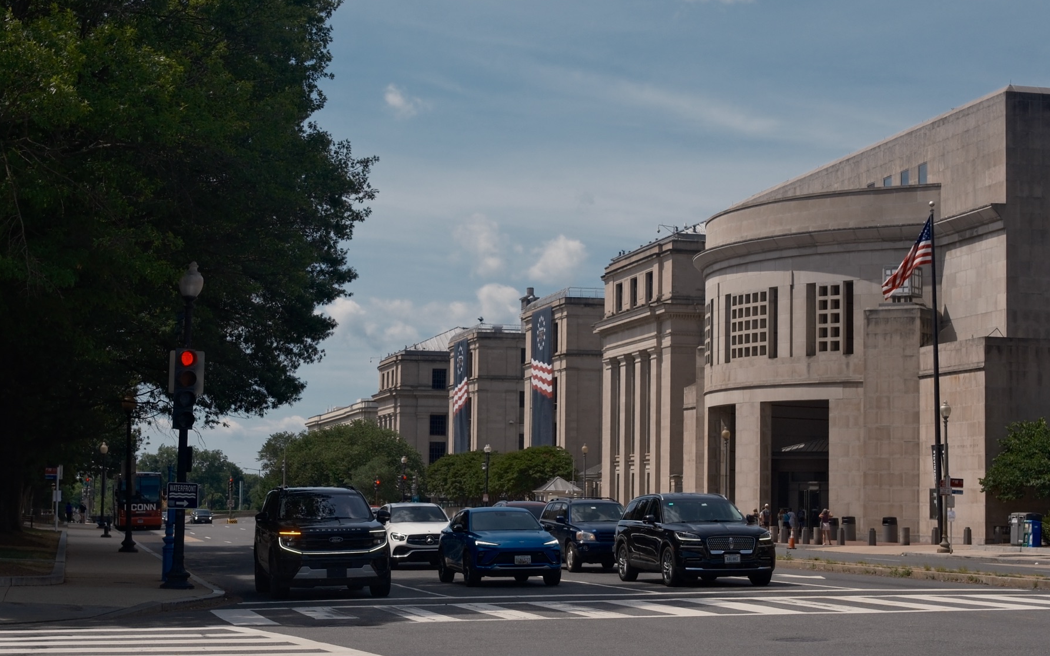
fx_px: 1030
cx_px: 524
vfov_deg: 35.3
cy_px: 345
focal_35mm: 36
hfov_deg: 54.0
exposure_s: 1/1600
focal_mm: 23
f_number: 4.5
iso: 125
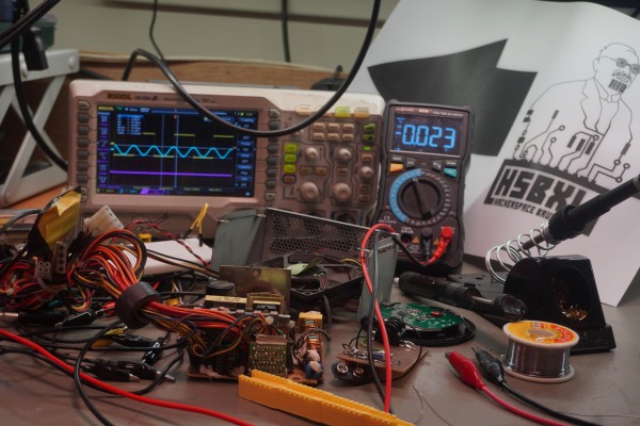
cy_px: 213
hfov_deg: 35.9
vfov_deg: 24.4
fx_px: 987
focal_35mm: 56
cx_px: 320
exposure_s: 1/20
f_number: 5.6
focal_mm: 37
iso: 100
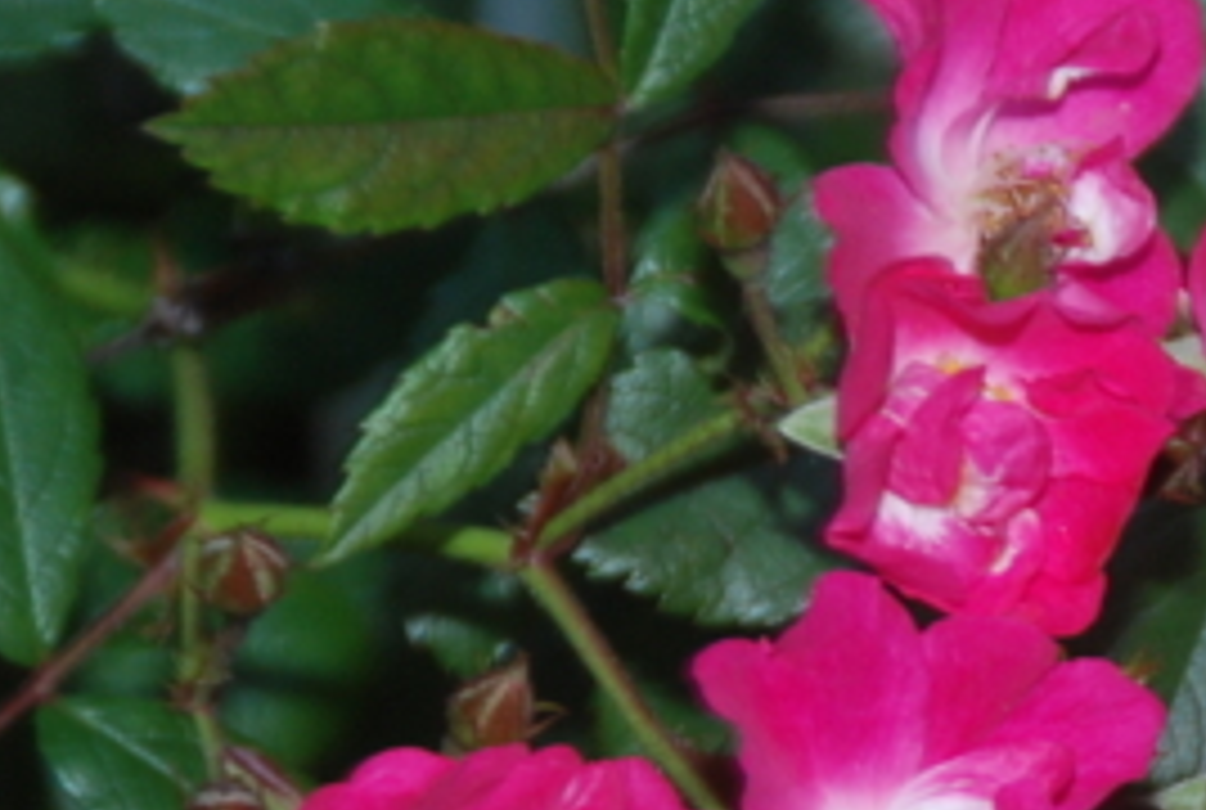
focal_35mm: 894
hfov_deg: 2.3
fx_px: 30016
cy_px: 837
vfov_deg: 1.5
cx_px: 1472
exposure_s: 1/60
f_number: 5.6
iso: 400
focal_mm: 200
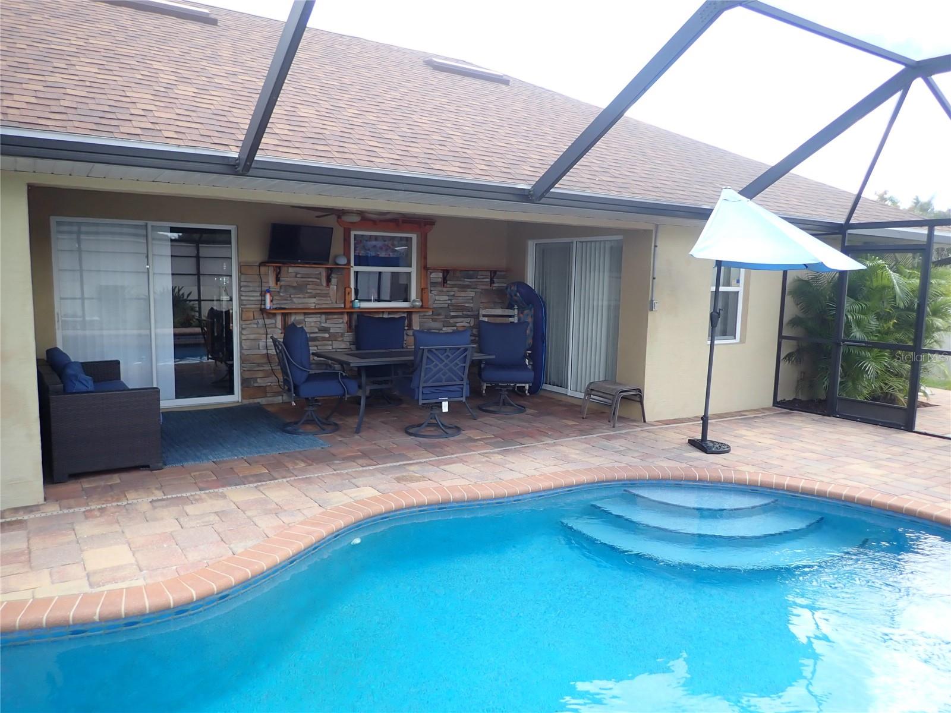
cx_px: 476
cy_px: 356
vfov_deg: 54.9
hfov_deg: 69.4
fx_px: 687
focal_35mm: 25
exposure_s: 1/200
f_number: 2
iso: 100
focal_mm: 4.5
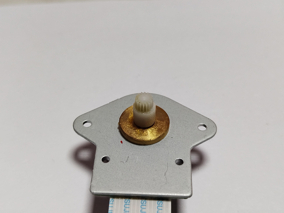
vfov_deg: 30.3
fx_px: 394
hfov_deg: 39.7
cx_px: 142
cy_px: 106
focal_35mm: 48
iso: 200
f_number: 1.7
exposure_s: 1/33
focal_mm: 5.31
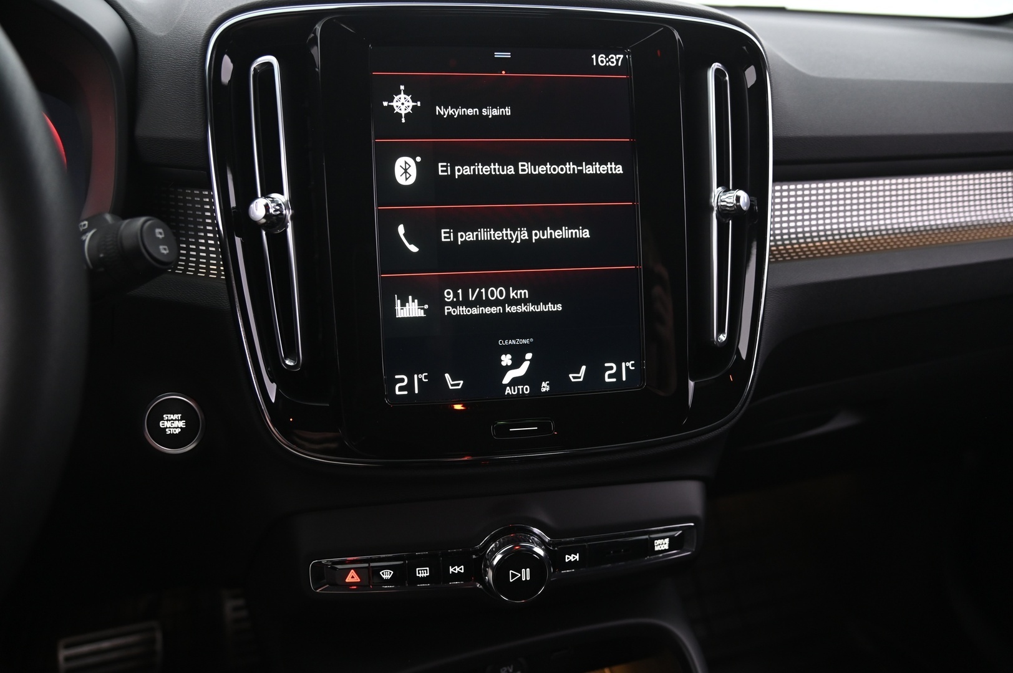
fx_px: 843
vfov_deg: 43.5
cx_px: 506
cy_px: 336
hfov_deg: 62.0
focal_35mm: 30
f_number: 4
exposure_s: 1/13
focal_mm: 30
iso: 2000
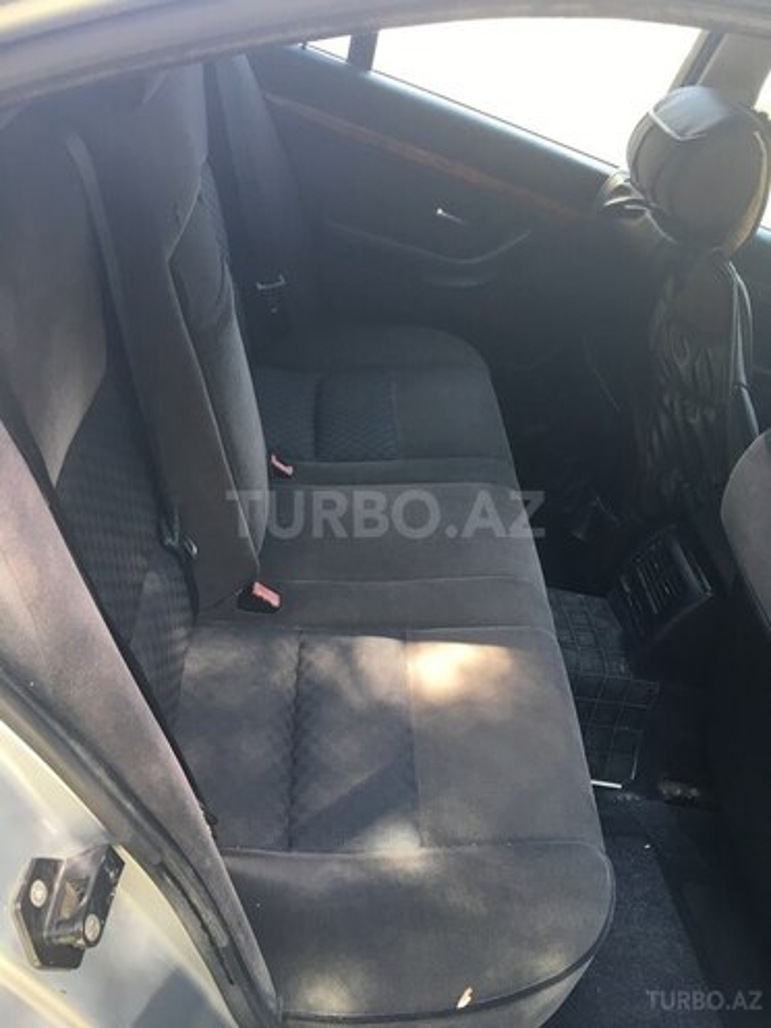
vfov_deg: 61.7
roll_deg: -23.2
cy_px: 514
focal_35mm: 29
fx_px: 861
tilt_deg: -32.4
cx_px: 386
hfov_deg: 48.2
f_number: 2.2
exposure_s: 1/33
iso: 32
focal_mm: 4.15
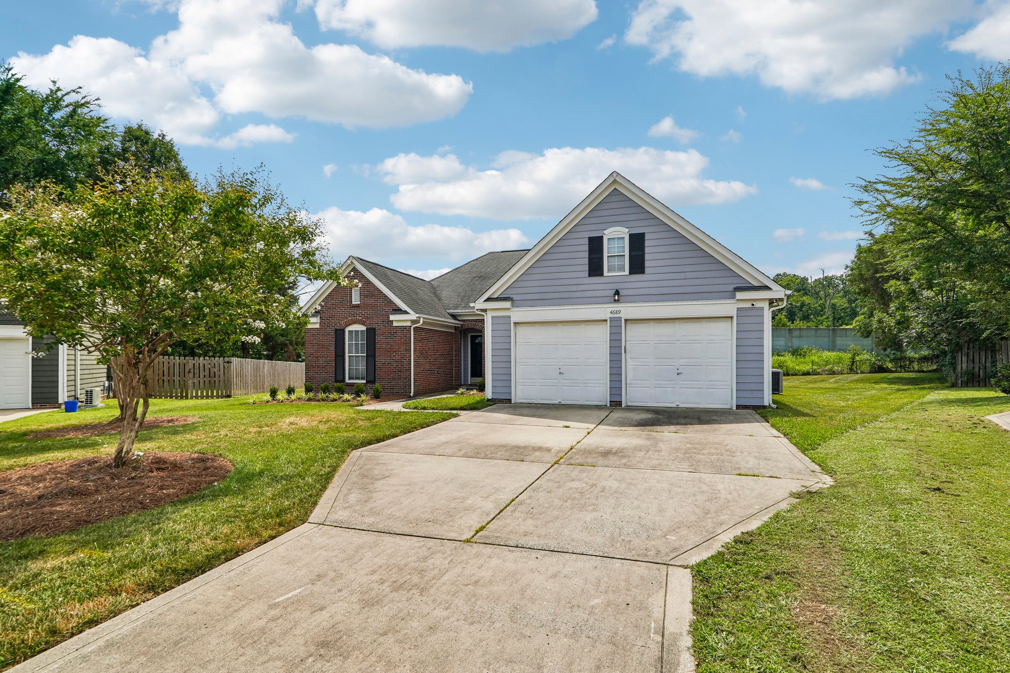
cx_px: 505
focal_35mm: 17
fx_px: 484
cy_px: 336
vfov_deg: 69.6
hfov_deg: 92.4
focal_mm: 11.5
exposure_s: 1/125
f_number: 8
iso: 100
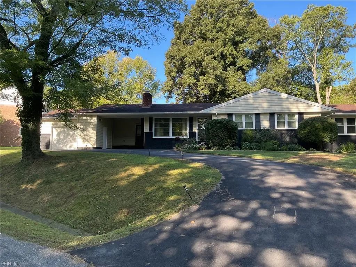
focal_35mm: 29
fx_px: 298
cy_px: 134
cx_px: 178
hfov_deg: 61.7
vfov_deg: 48.2
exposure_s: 1/297
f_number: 1.8
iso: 25
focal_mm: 3
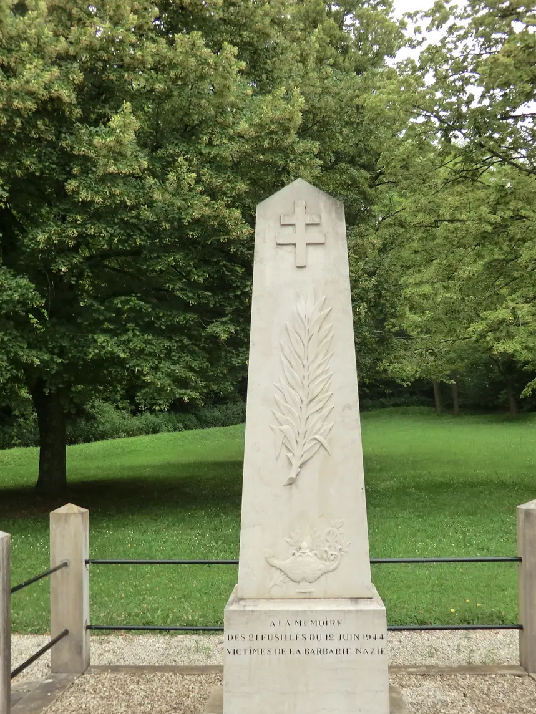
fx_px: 784
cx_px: 285
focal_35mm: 38
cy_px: 397
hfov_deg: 37.7
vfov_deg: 48.9
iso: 80
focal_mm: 6.1
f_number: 3.6
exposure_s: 1/100
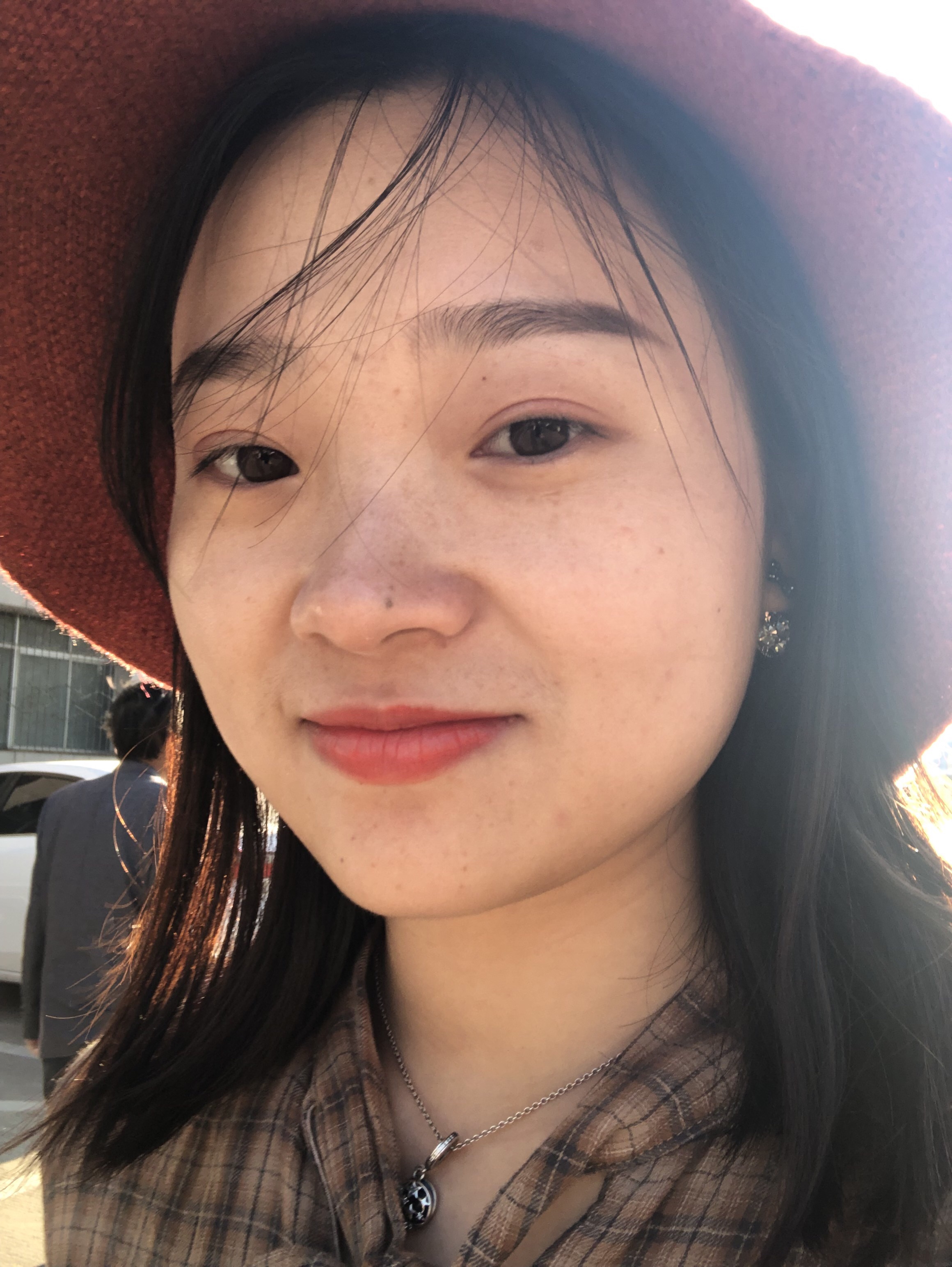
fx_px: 1172
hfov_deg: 44.2
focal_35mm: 32
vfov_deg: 56.8
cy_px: 634
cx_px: 476
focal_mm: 2.87
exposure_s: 1/120
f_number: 2.2
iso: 25
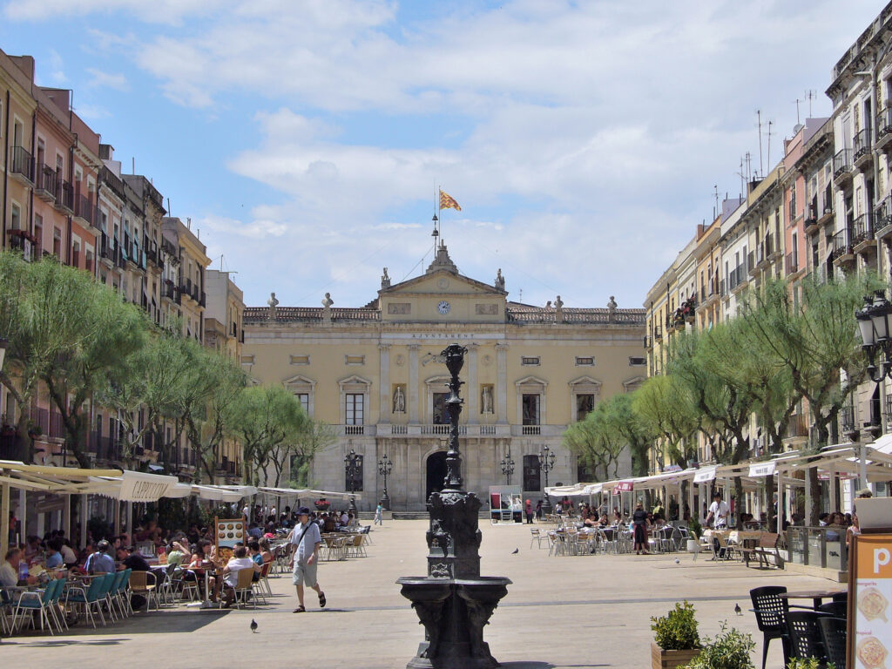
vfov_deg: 23.3
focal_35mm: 63
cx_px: 446
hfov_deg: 30.7
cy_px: 334
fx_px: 1623
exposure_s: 1/250
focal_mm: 10.3
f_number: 8
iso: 80
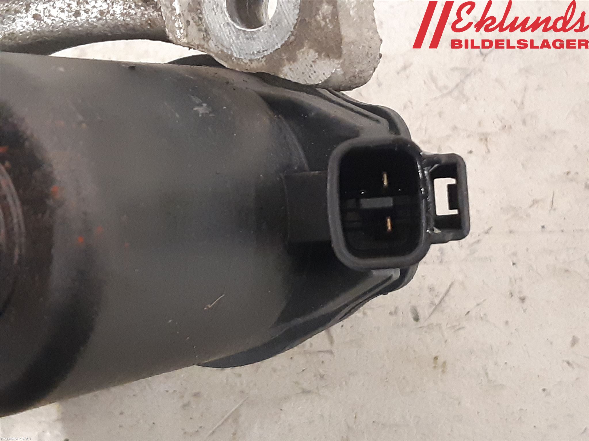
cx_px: 294
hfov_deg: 67.3
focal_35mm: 26
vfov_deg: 53.1
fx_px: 442
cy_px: 220
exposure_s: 1/25
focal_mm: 3.93
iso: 400
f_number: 1.7
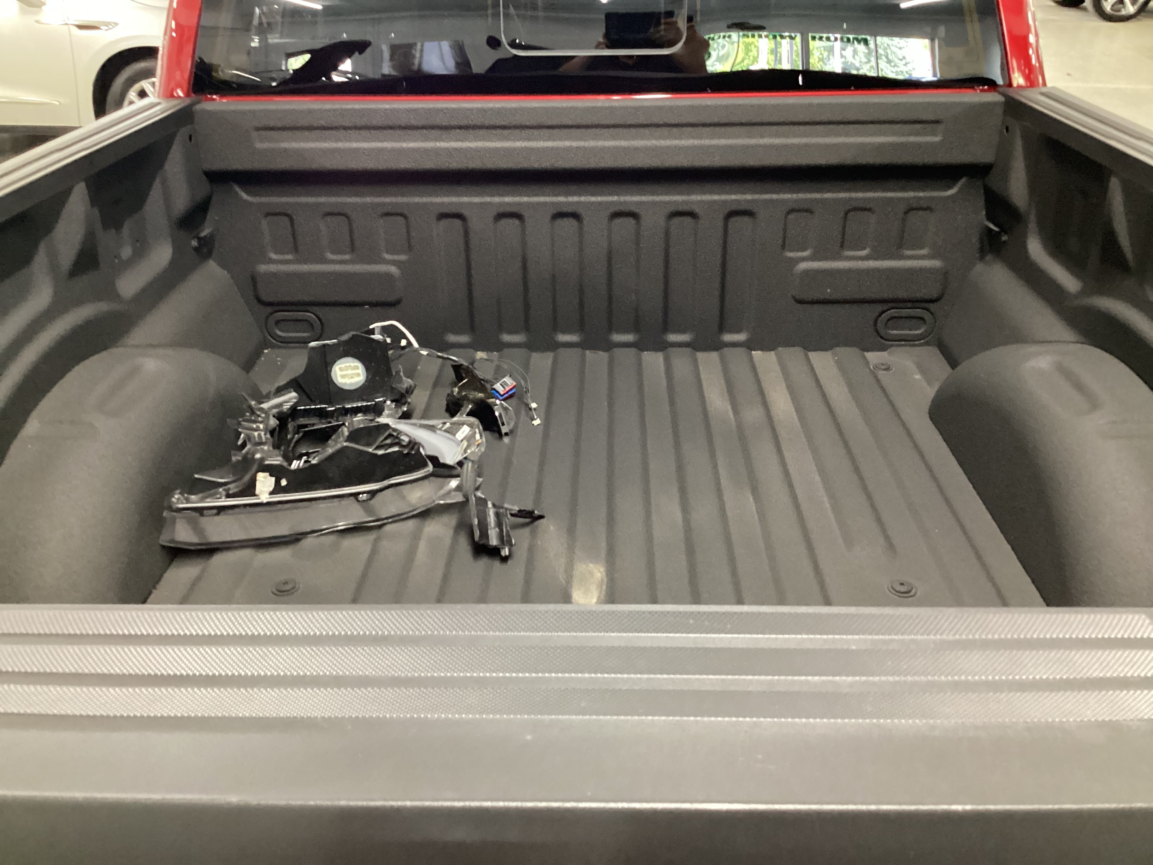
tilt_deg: -30.9
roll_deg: +0.9
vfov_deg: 45.4
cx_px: 576
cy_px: 432
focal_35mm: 31
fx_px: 1033
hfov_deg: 58.4
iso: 500
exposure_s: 1/30
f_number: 2.4
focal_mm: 3.3
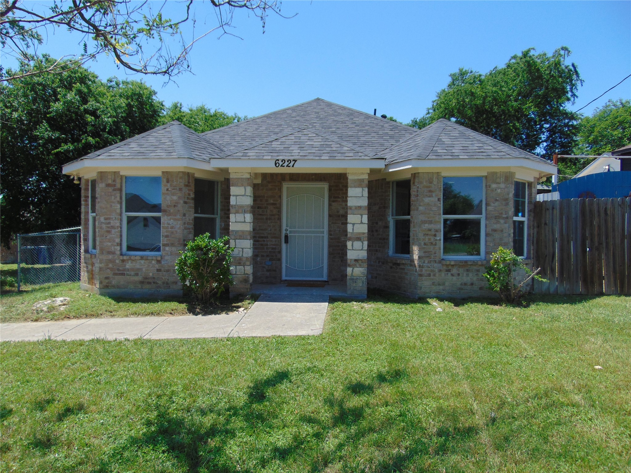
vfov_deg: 54.9
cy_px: 236
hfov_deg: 69.4
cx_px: 316
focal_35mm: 25
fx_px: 456
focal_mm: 4.5
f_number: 3
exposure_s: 1/800
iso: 80
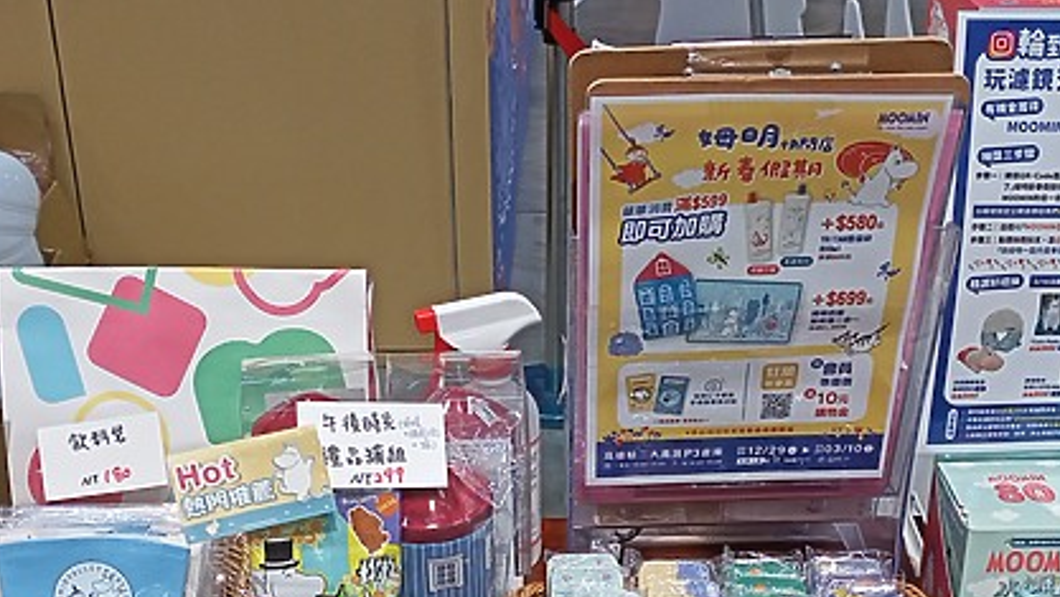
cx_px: 582
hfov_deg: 36.6
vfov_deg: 20.7
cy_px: 520
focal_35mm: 57
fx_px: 1603
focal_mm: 4.05
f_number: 1.8
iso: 159
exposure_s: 1/50
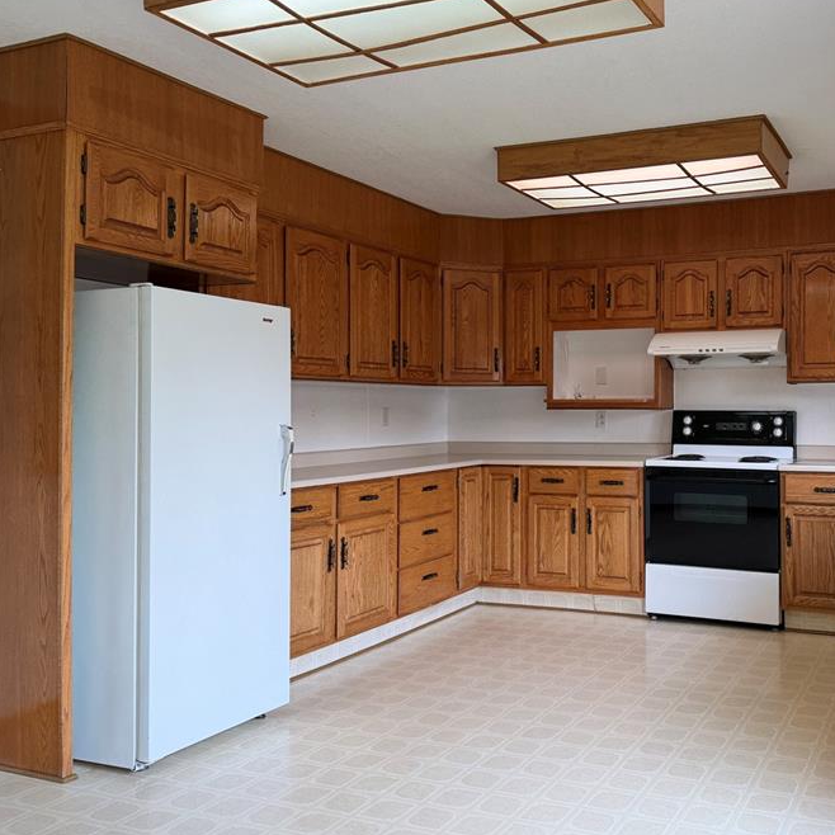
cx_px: 604
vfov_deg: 49.7
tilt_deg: +0.7
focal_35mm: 33
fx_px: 901
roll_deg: +0.3
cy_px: 392
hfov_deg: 48.2
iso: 64
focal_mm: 6.76
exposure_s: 1/135
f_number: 1.78
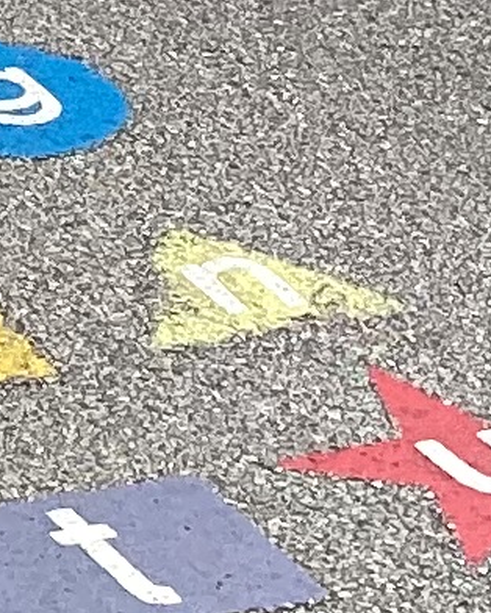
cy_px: -399
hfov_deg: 5.9
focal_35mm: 252
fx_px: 4574
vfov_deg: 7.5
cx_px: -724
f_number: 2.4
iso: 40
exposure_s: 1/100
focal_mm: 3.3
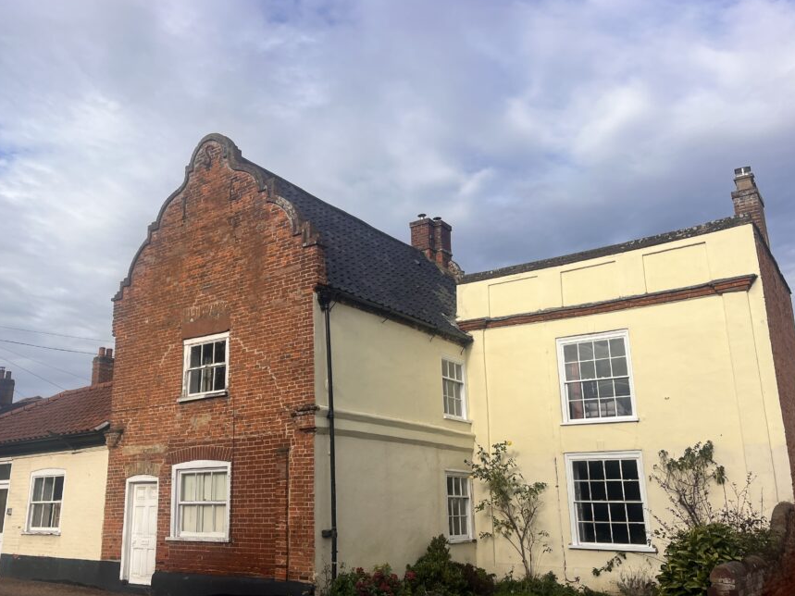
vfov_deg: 45.4
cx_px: 330
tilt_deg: +14.4
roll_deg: -0.2
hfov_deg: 58.0
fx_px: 712
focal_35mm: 31
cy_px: 316
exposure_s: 1/2632
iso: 50
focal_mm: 5.1
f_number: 1.6
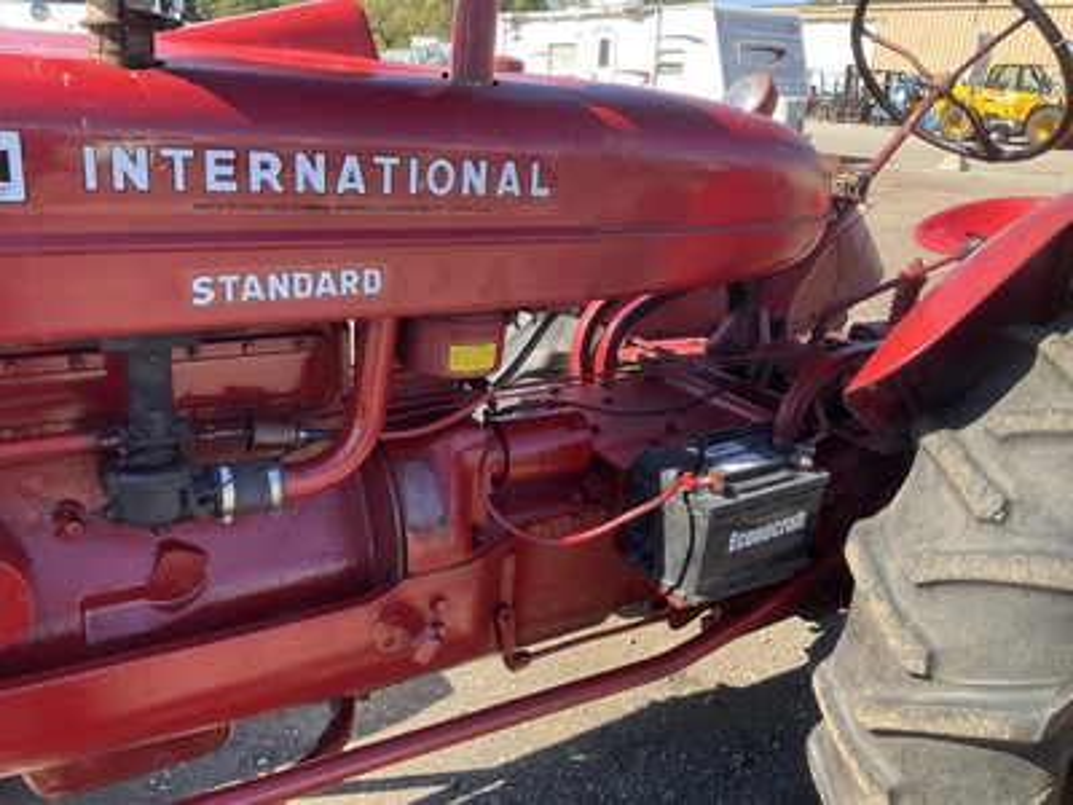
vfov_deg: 48.2
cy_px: 402
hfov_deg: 61.7
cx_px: 536
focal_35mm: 29
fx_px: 899
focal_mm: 3
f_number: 1.8
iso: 25
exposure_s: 1/325
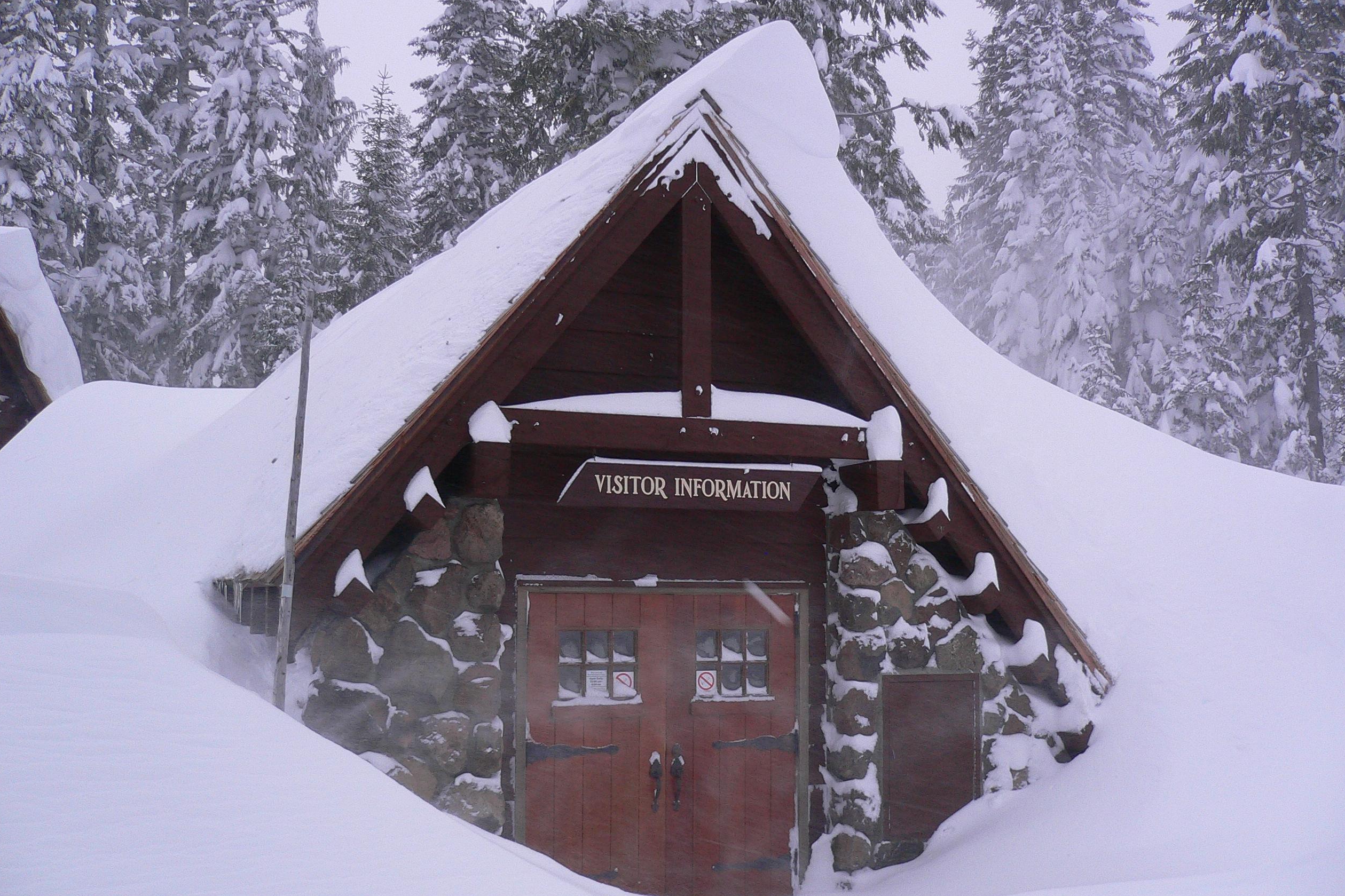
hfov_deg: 51.9
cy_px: 501
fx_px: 1382
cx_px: 668
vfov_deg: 35.9
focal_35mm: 37
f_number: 2.8
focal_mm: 5.8
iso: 100
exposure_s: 1/80
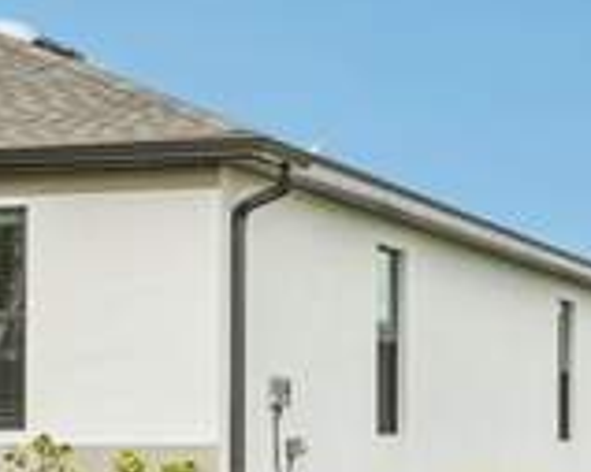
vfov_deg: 11.2
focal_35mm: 137
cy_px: 429
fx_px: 2395
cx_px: 15
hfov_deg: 13.9
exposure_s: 1/1250
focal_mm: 29
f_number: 8
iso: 400
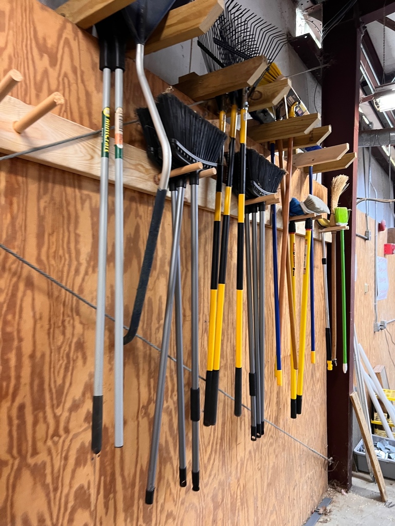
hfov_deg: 53.1
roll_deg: -0.4
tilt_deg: +4.9
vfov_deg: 67.3
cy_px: 263
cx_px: 198
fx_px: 396
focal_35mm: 26
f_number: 1.5
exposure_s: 1/60
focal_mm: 5.7
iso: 250
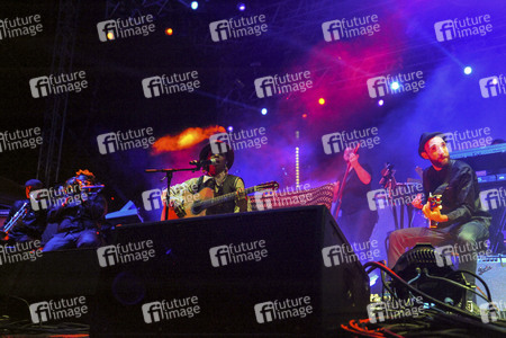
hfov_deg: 54.4
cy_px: 169
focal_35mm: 35
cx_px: 253
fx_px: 492
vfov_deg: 37.9
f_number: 2.8
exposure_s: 1/400
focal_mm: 35
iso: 6400
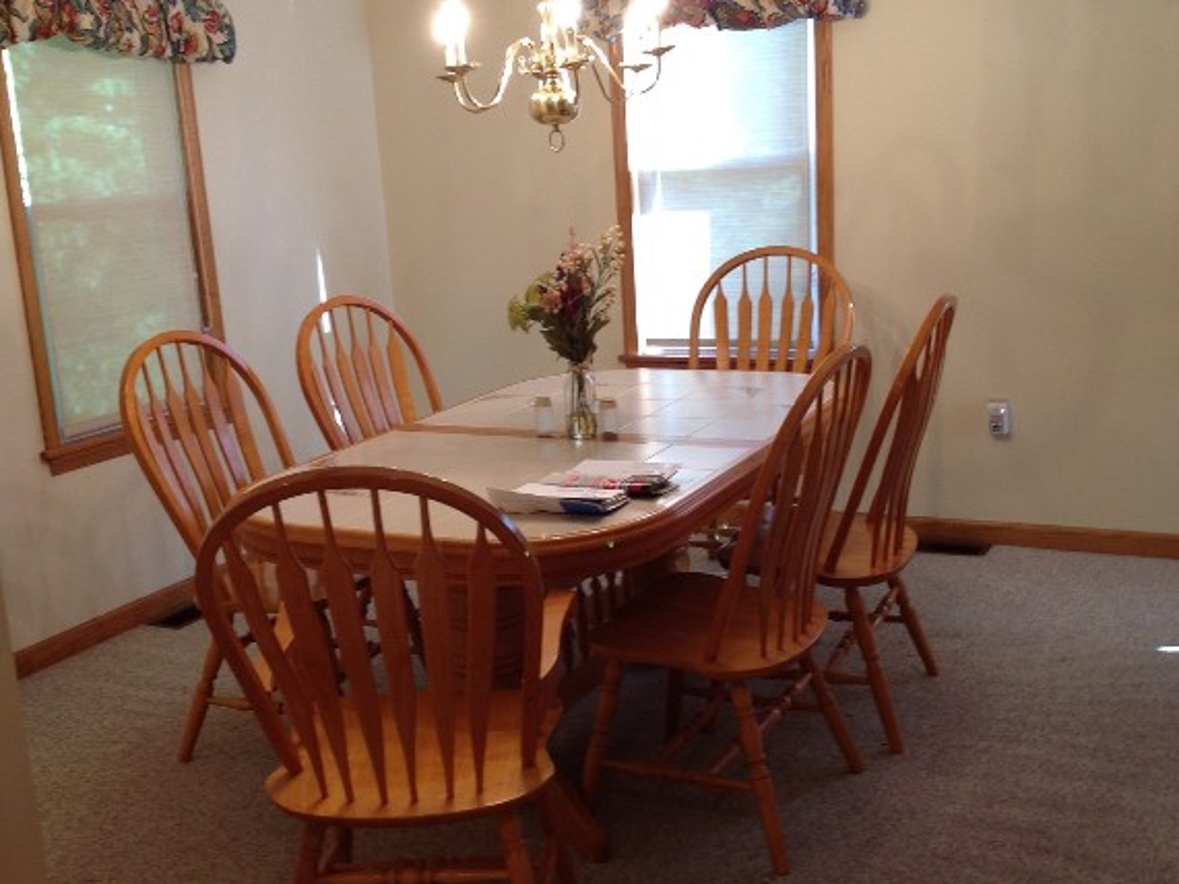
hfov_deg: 40.4
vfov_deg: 30.8
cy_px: 500
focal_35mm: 47
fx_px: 1600
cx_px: 590
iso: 64
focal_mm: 4.28
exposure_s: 1/20
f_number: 2.4
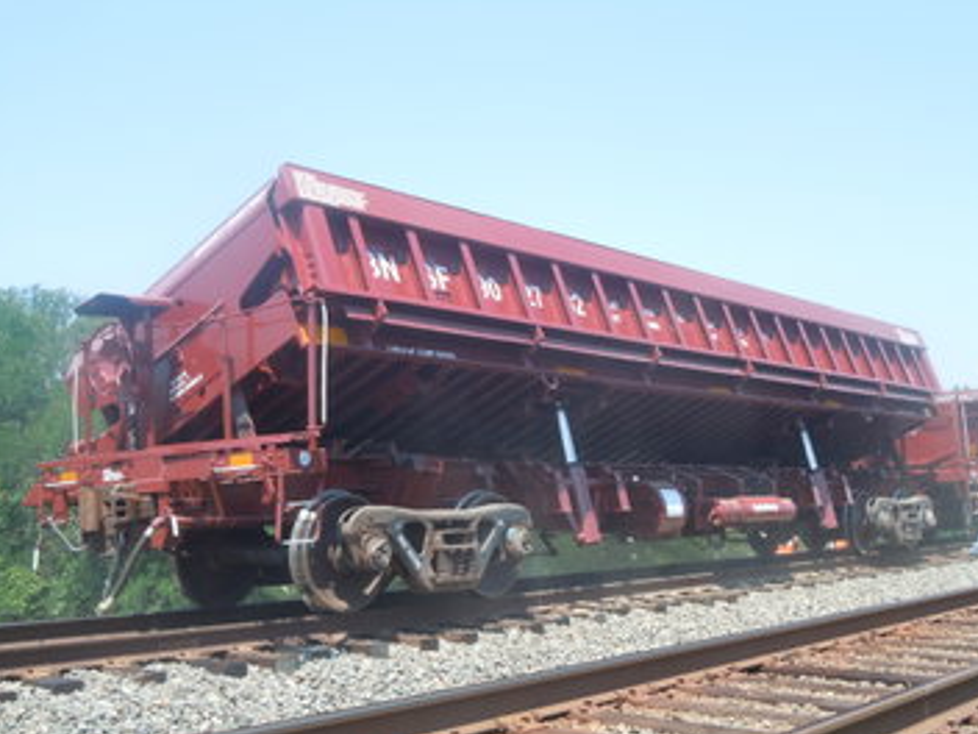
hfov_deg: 41.2
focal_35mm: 46
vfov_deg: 31.5
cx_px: 492
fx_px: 1300
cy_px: 370
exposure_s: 1/250
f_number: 4.6
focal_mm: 8.1
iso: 100
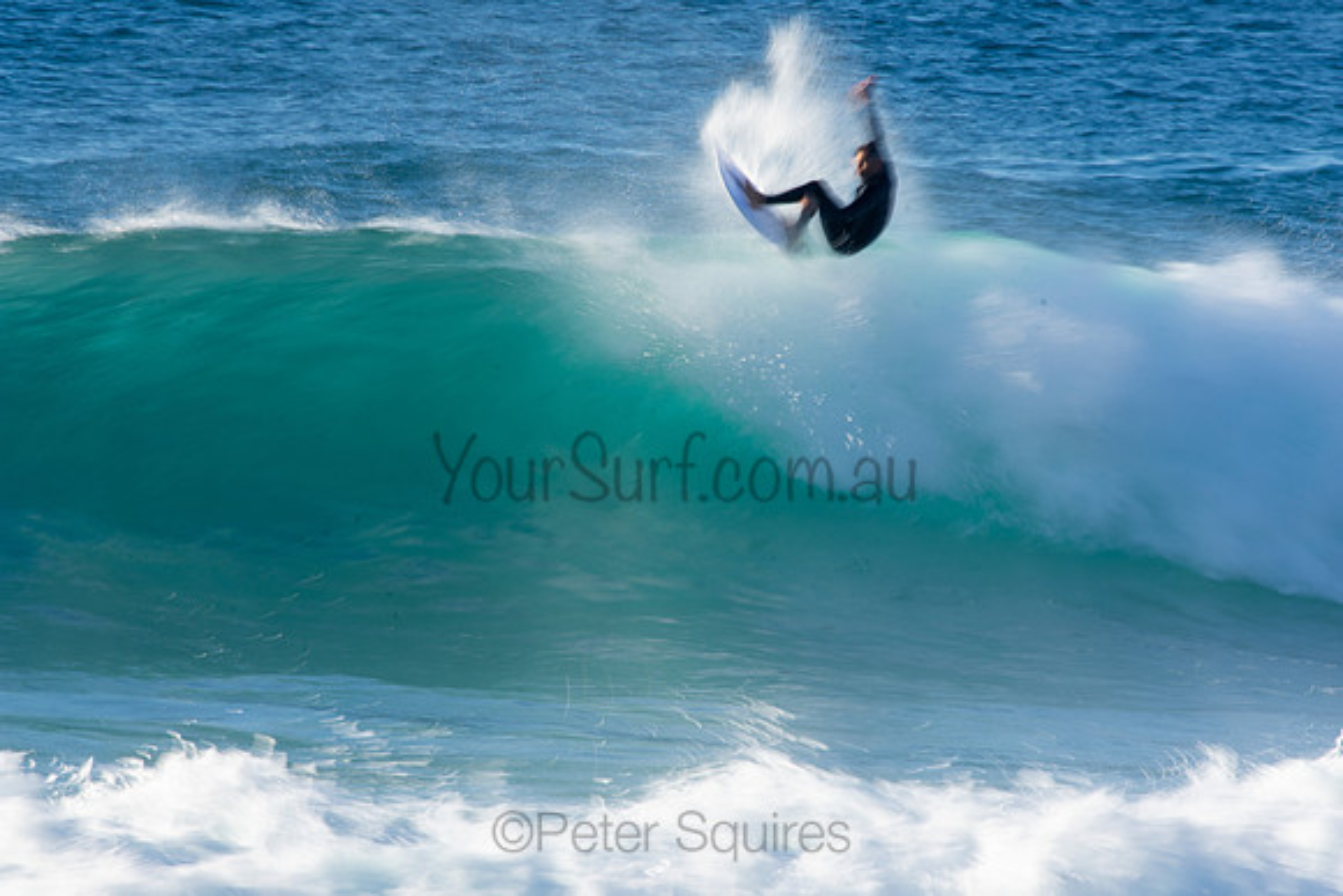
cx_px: 672
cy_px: 448
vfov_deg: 1.8
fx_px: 27984
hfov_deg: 2.7
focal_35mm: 750
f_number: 22
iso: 100
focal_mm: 500
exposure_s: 1/25
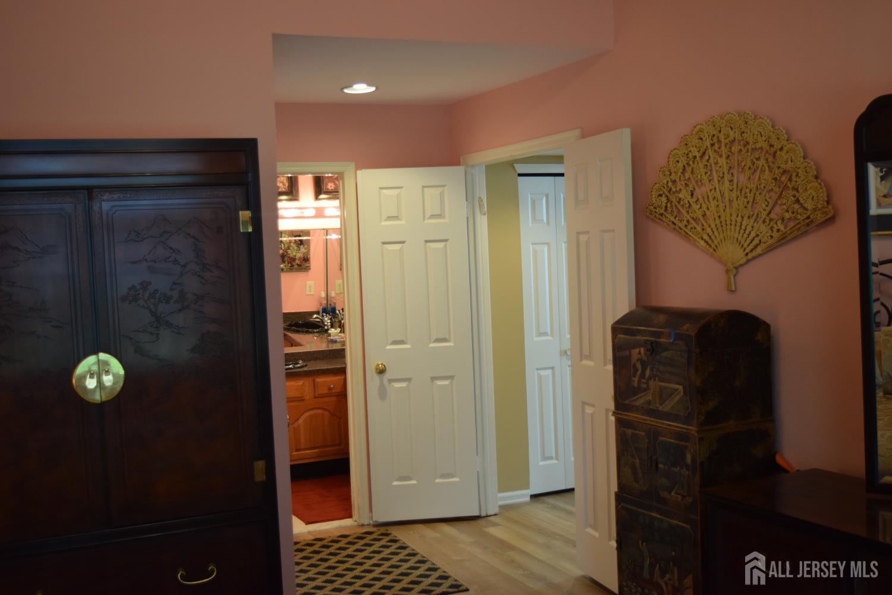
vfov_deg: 30.8
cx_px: 446
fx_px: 1078
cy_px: 298
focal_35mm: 44
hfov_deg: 45.0
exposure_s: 1/60
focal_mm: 29
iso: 800
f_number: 4.2
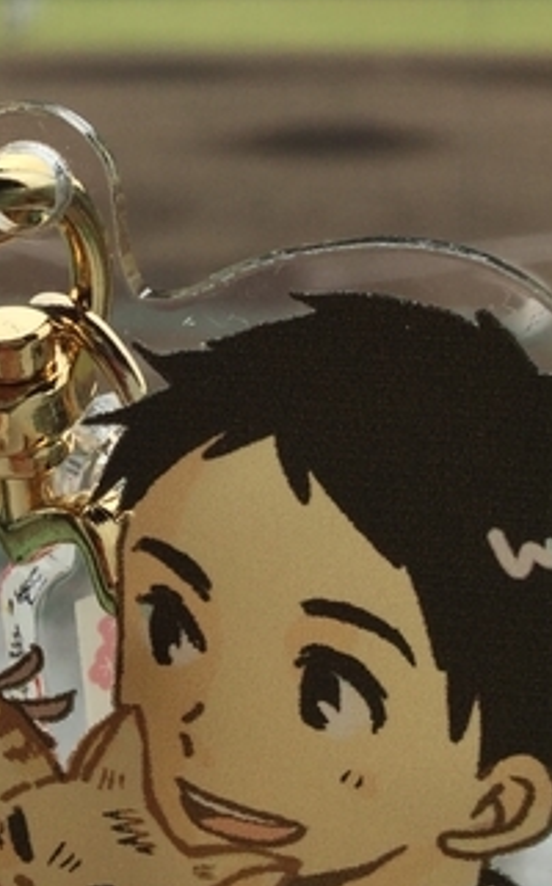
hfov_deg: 15.7
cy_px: 331
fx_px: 1978
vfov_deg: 25.2
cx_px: 52
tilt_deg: -12.7
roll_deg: +0.3
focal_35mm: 82
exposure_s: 1/265
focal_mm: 3.3
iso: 25
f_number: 2.4
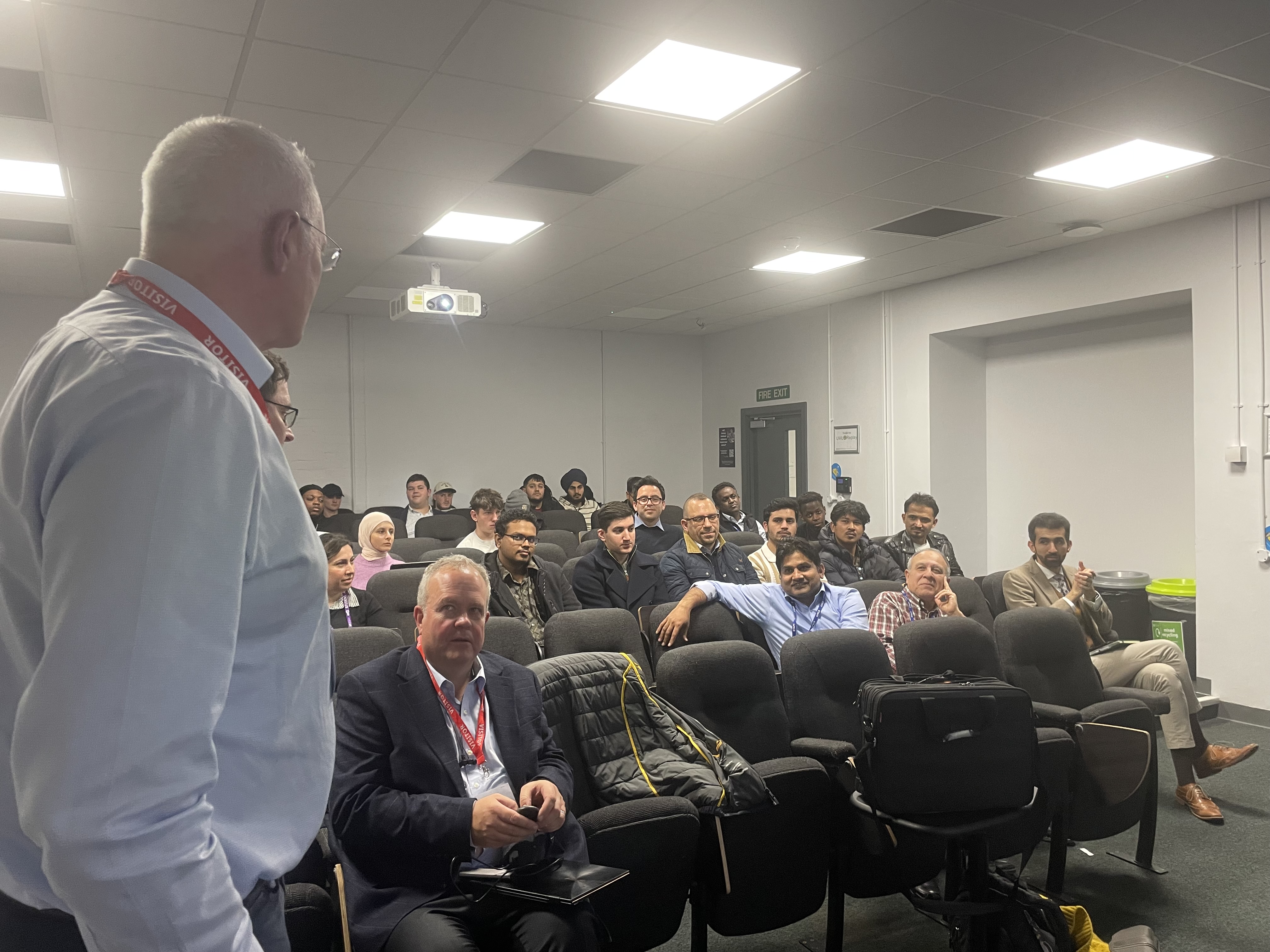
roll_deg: +1.2
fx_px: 954
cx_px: 635
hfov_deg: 67.3
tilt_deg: -0.6
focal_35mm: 26
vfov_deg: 53.1
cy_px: 476
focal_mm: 4.2
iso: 160
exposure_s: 1/50
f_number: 1.6
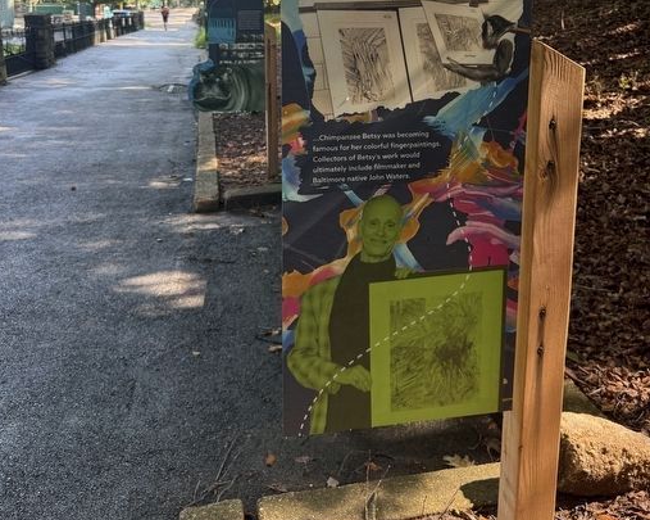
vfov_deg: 38.1
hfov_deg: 48.9
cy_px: 80
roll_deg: -2.9
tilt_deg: -8.6
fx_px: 711
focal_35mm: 37
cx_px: 379
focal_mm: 6.76
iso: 200
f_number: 1.78
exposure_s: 1/230
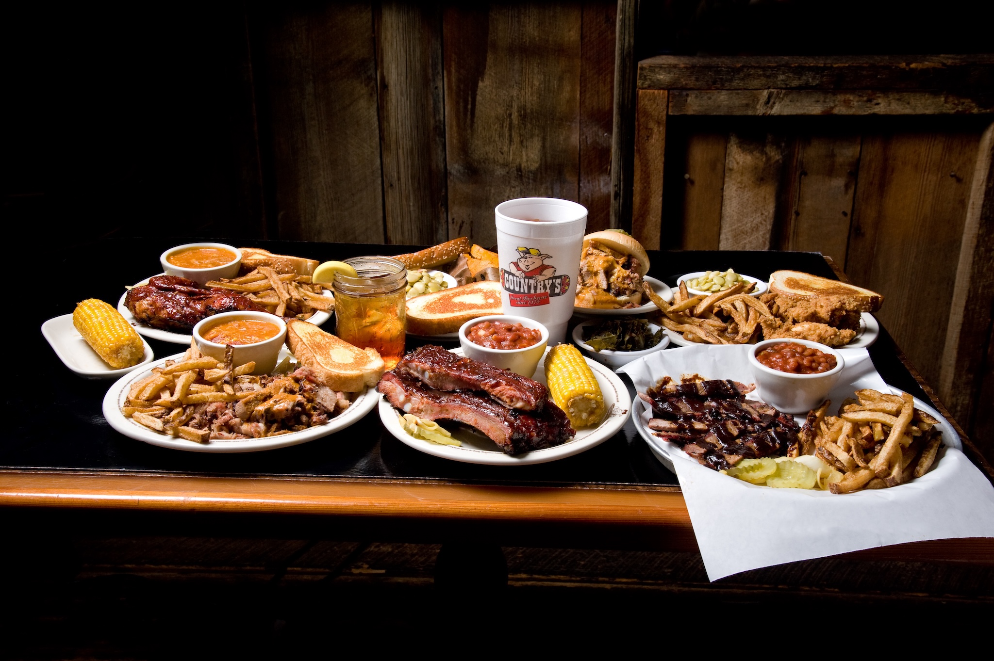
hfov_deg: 48.5
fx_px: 1104
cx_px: 497
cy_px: 330
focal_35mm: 40
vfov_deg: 33.4
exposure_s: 1/160
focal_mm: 40
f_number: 11
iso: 400
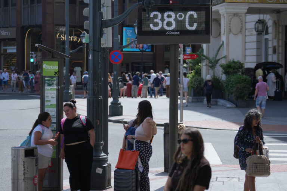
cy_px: 96
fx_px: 837
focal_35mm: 105
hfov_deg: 19.5
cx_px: 144
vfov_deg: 13.0
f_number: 2.8
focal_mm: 70
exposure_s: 1/4000
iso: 250
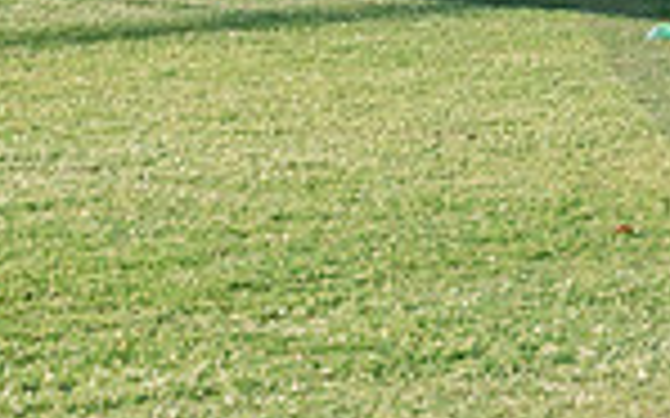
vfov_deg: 4.7
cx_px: 1273
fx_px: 5074
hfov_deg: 7.3
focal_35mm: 278
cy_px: -384
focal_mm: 70
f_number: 7.1
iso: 1250
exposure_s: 1/1250
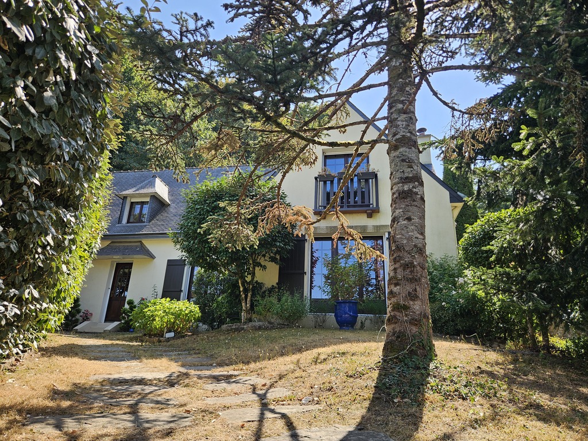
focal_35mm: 23
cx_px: 294
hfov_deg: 73.9
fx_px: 391
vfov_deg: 58.9
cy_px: 220
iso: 25
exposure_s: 1/641
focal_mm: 5.4
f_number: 1.8
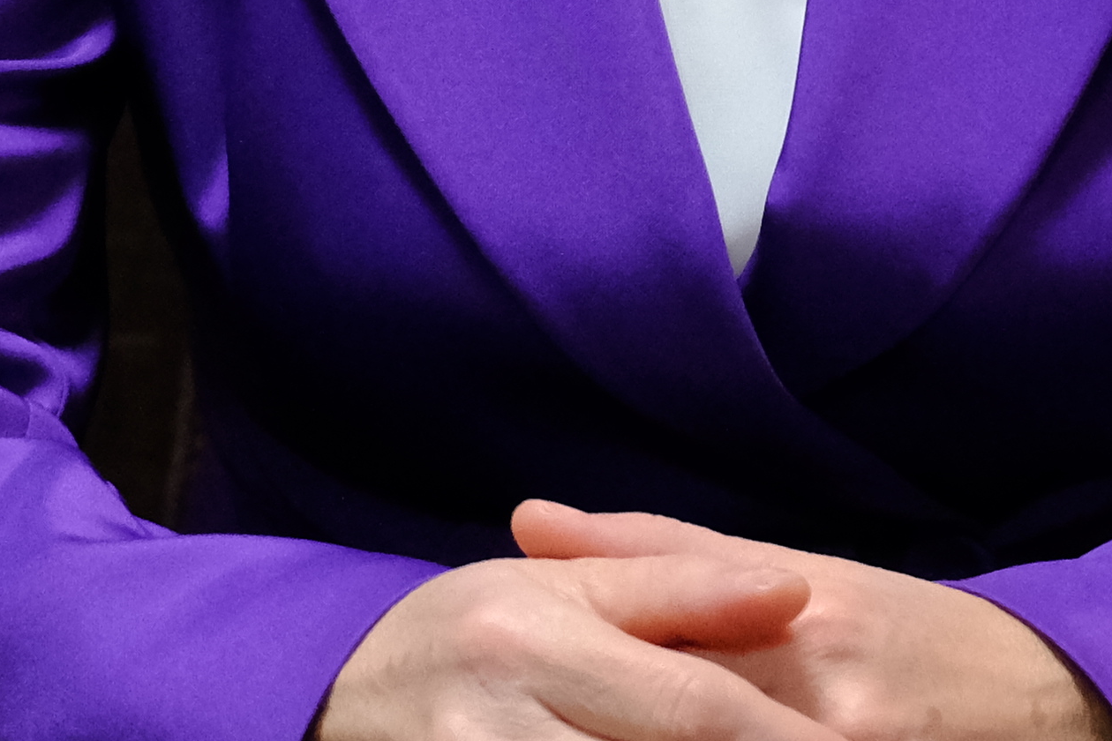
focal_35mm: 208
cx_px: 672
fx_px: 6424
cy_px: -640
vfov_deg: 6.4
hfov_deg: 9.9
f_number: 3.2
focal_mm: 27.7
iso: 3200
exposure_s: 1/100
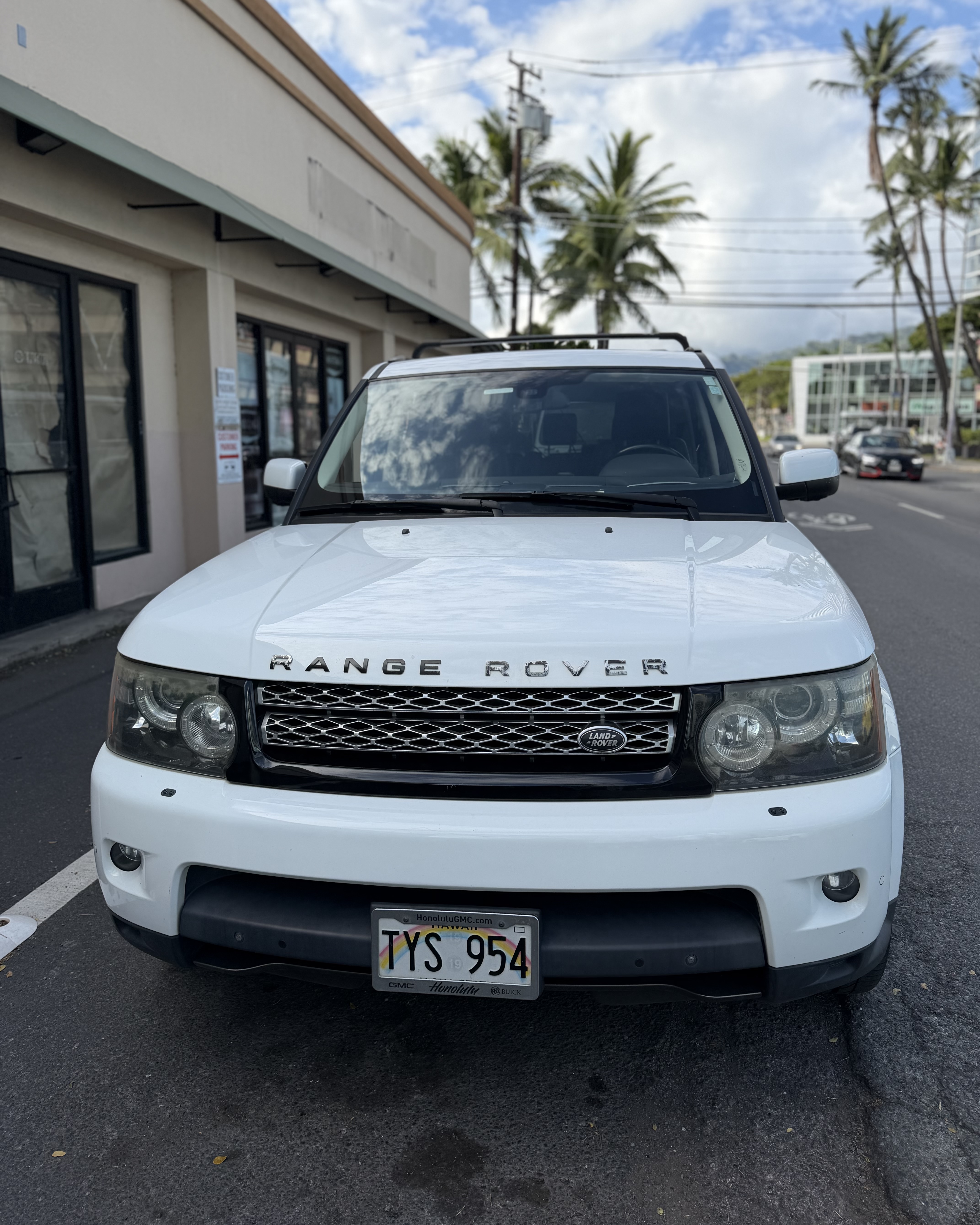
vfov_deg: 68.0
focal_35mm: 25
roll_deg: -0.5
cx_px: 490
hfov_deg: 56.8
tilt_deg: -7.7
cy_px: 573
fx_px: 906
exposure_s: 1/2611
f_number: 1.78
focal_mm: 6.76
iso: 80
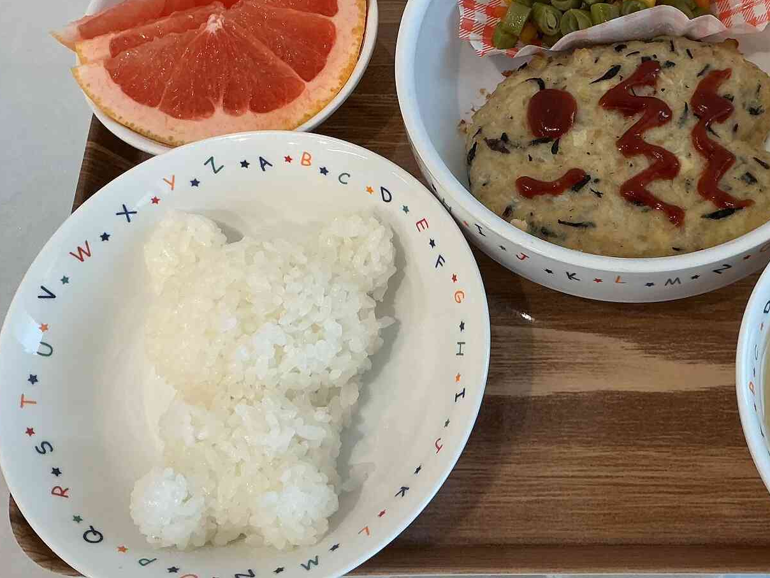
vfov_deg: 30.2
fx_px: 1068
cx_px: 598
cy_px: 220
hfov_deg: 38.4
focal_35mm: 48
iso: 50
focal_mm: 3
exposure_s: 1/60
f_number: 1.8
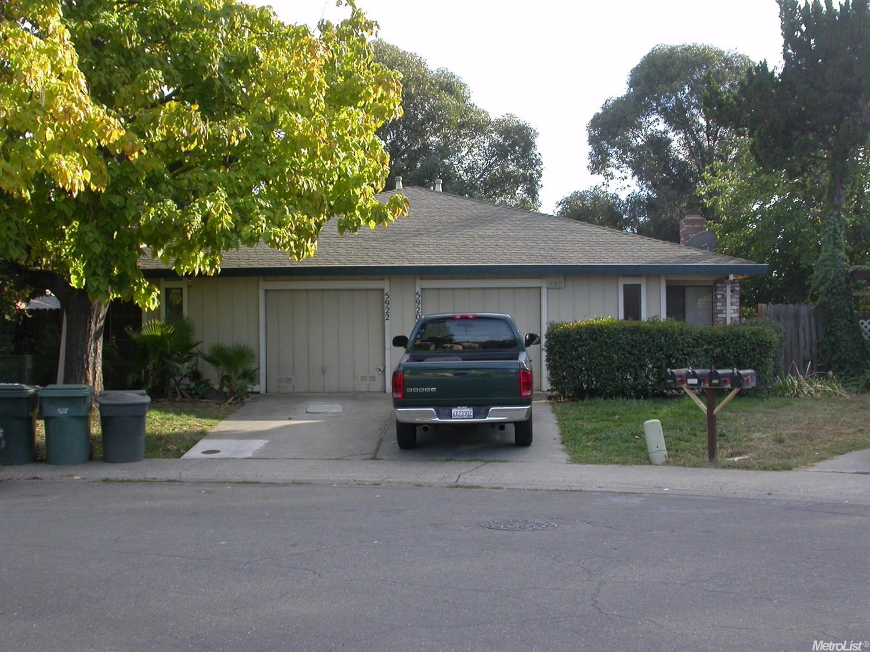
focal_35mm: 52
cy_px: 326
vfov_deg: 28.0
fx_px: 1306
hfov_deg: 36.8
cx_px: 435
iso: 100
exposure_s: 1/200
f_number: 4.7
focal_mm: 10.9
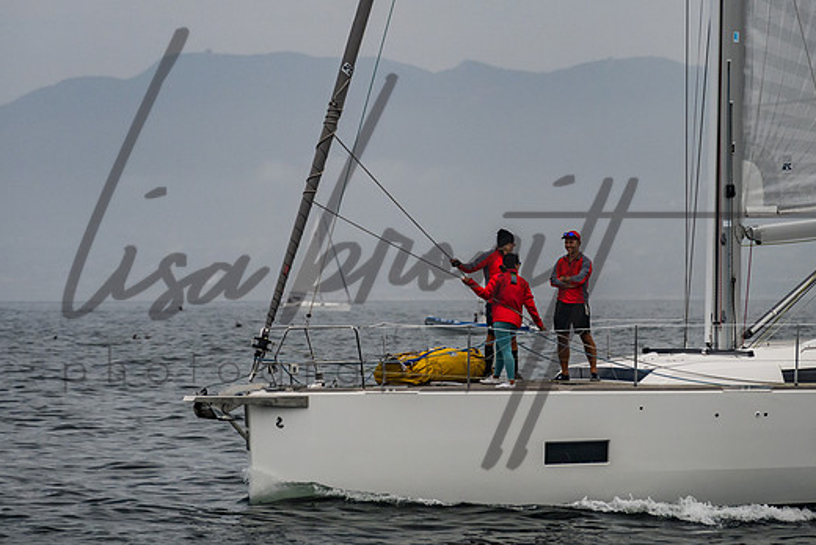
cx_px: 393
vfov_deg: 4.3
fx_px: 7255
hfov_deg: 6.4
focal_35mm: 320
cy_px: 164
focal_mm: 200
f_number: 6.3
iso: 500
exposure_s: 1/2500
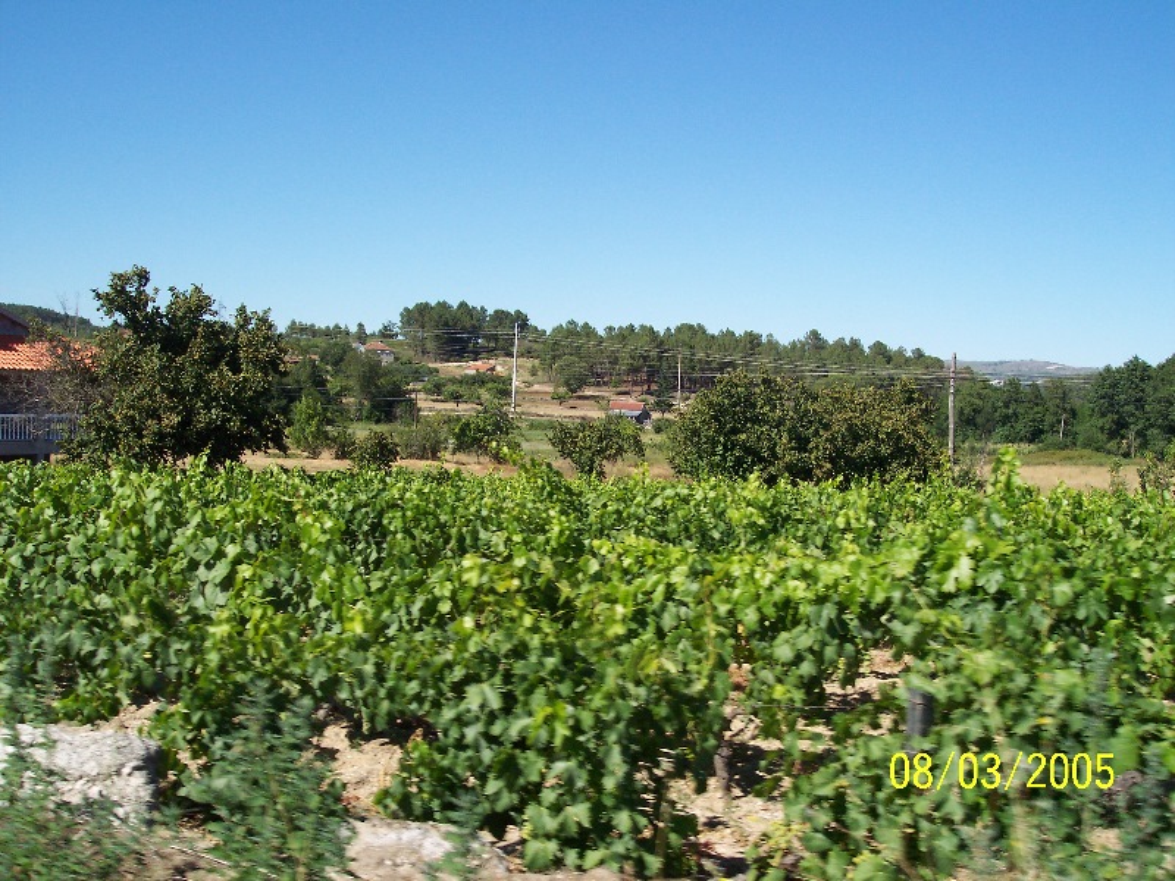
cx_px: 588
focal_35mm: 38
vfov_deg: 37.7
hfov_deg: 49.0
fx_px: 1290
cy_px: 440
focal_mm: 8
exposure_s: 1/700
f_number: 4.8
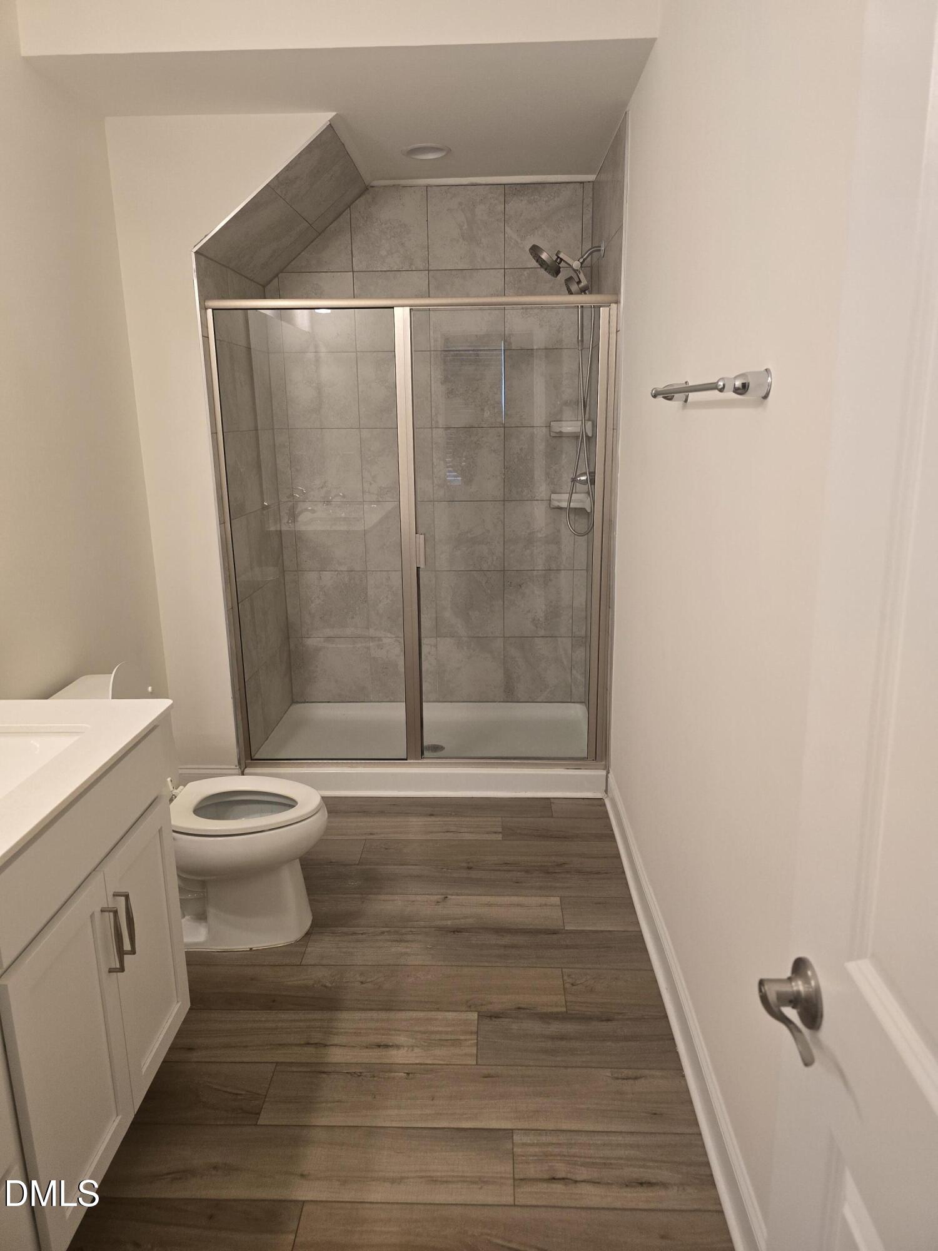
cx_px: 469
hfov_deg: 58.9
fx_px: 831
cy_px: 626
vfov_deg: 73.9
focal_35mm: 23
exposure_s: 1/120
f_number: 1.7
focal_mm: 6.3
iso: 200
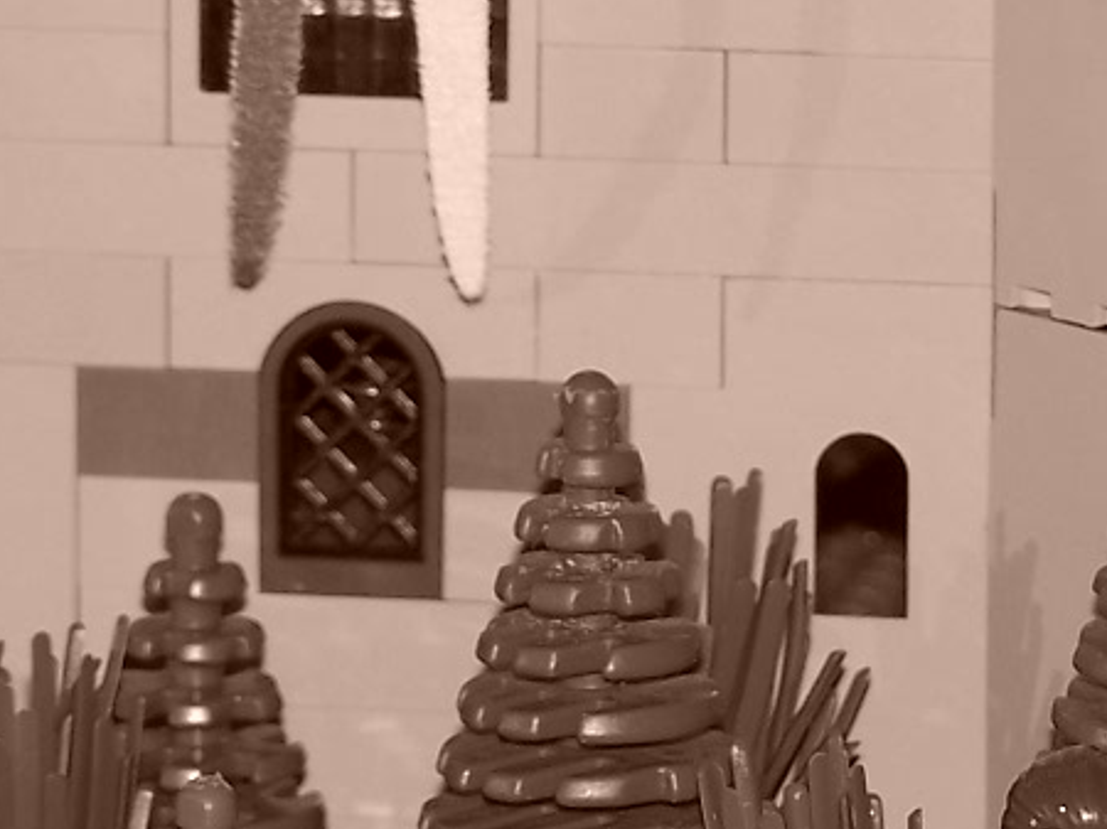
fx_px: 11858
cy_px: 792
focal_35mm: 371
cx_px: 1068
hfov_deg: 5.3
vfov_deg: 4.0
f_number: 3.2
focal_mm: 23.1
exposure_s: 1/90
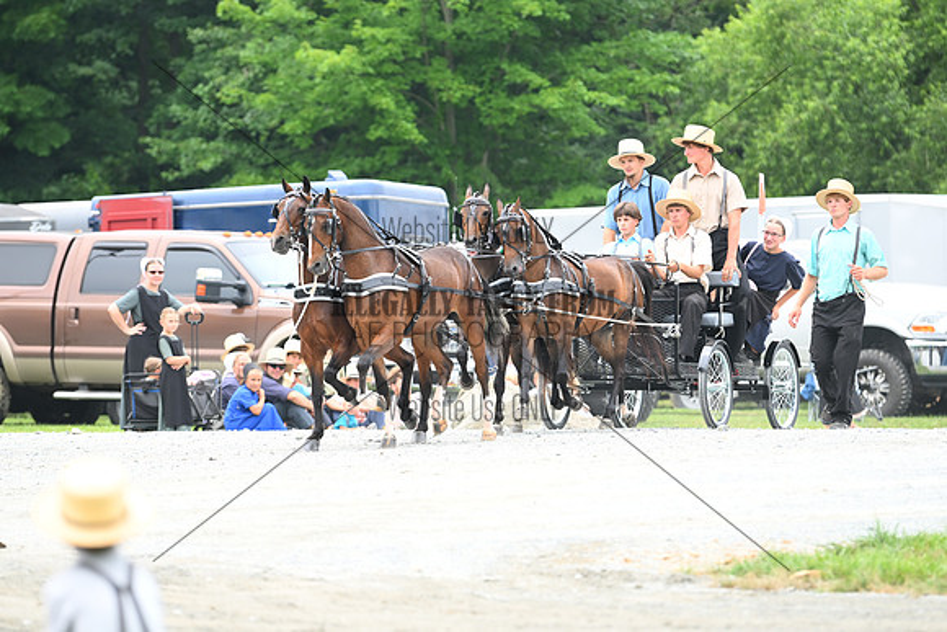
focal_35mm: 255
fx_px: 6709
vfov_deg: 5.4
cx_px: 474
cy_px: 316
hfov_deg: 8.1
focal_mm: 170
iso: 250
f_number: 3.2
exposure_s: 1/886
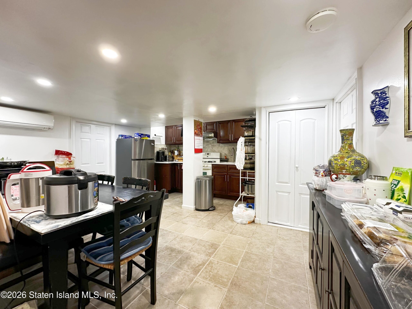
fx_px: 167
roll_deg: -0.3
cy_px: 154
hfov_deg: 102.1
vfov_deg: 85.7
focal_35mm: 14
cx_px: 206
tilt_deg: -0.1
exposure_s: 1/60
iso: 250
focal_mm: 2.22
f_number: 2.2
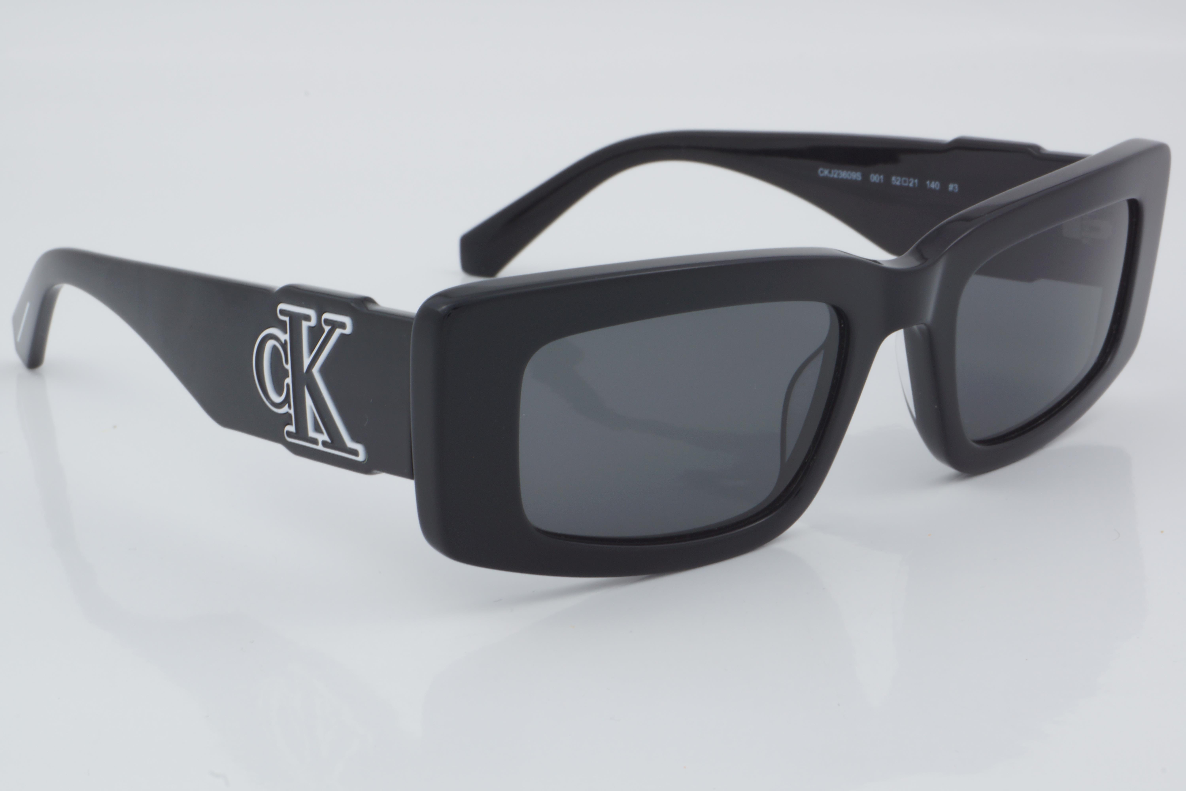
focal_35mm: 82
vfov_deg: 16.6
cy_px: 396
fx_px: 2718
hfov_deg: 24.6
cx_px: 593
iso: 100
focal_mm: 55
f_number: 32
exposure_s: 1/4
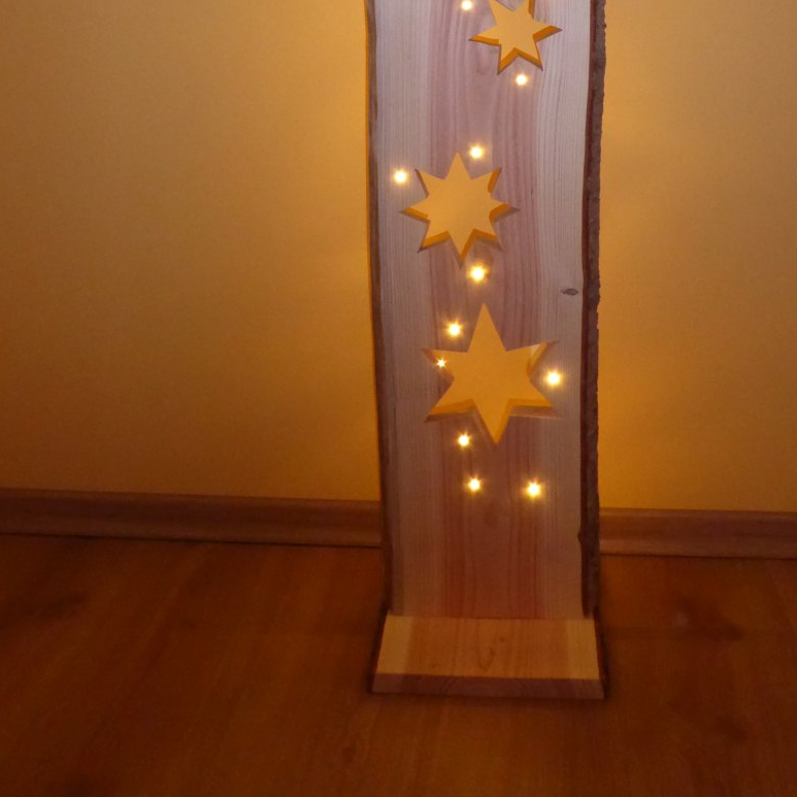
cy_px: 101
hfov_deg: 42.6
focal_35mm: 39
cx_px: 484
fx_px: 1016
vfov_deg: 40.1
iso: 800
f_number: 3.3
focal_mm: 4.3
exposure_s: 1/8
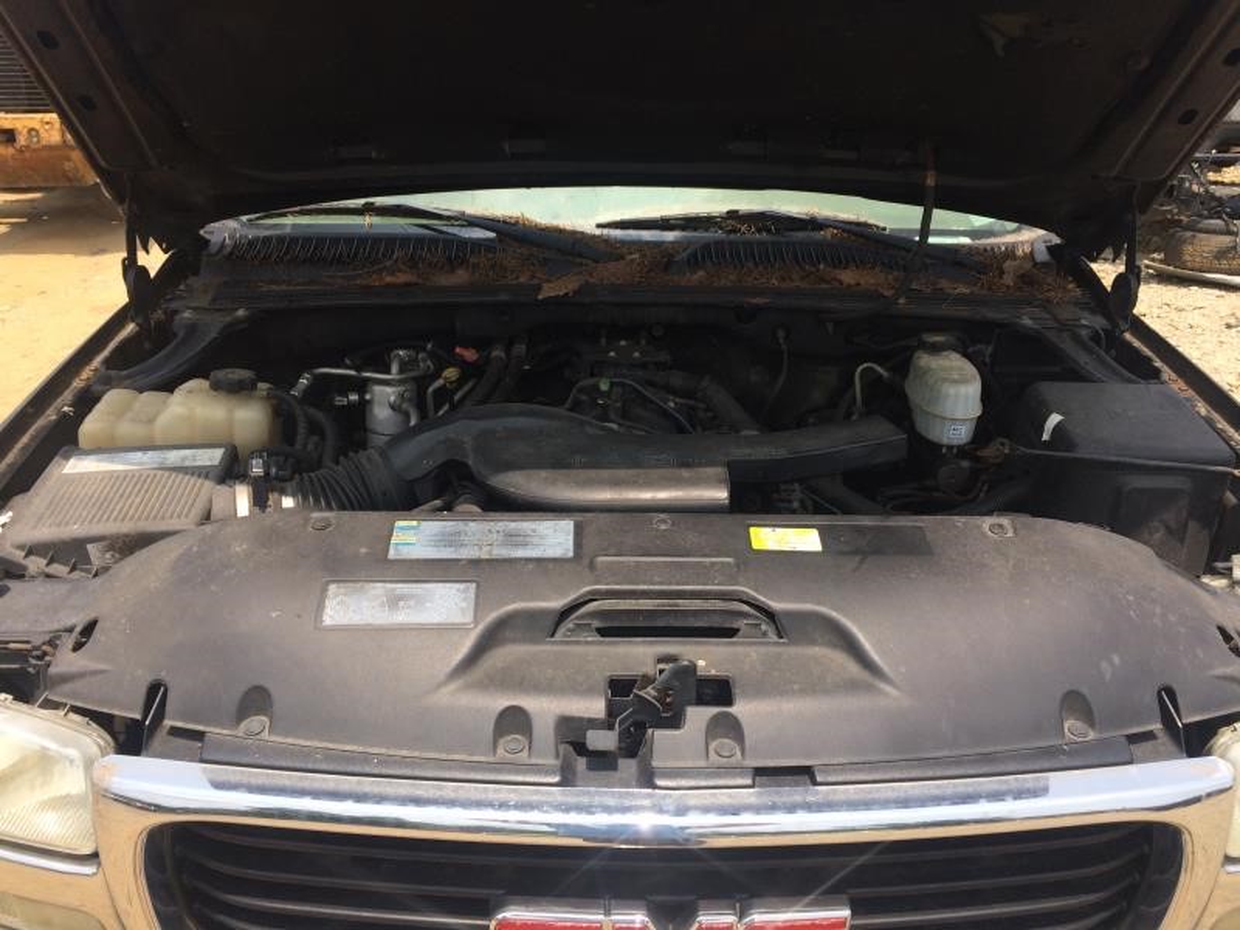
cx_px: 620
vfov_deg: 48.2
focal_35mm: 29
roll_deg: +0.0
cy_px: 465
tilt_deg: -16.8
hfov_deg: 61.7
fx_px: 1039
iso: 32
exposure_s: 1/1368
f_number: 2.2
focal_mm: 4.15
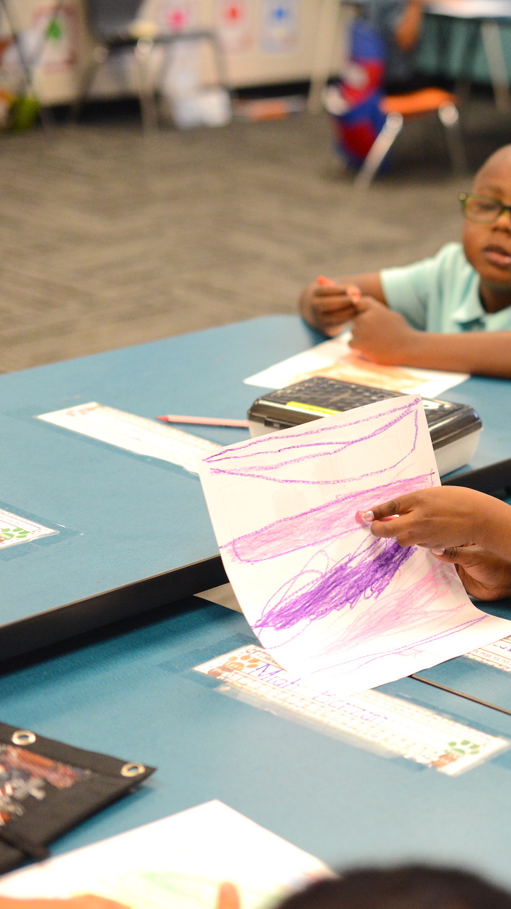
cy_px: 454
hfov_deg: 14.6
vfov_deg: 26.9
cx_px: 663
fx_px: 1903
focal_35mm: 79
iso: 3200
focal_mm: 50
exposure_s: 1/400
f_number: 2.8
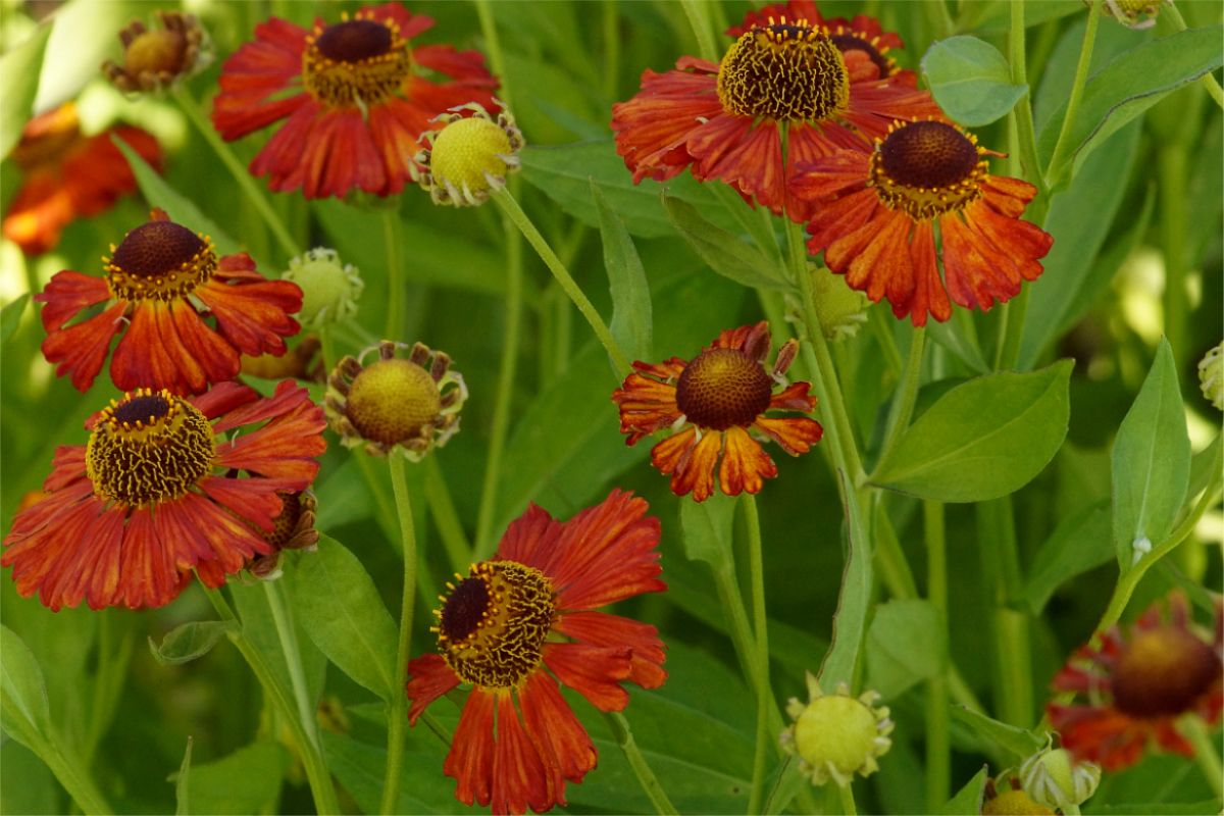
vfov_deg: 9.1
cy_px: 408
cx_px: 612
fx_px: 5100
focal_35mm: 150
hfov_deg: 13.7
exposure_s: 1/160
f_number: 11
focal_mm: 100
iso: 1250
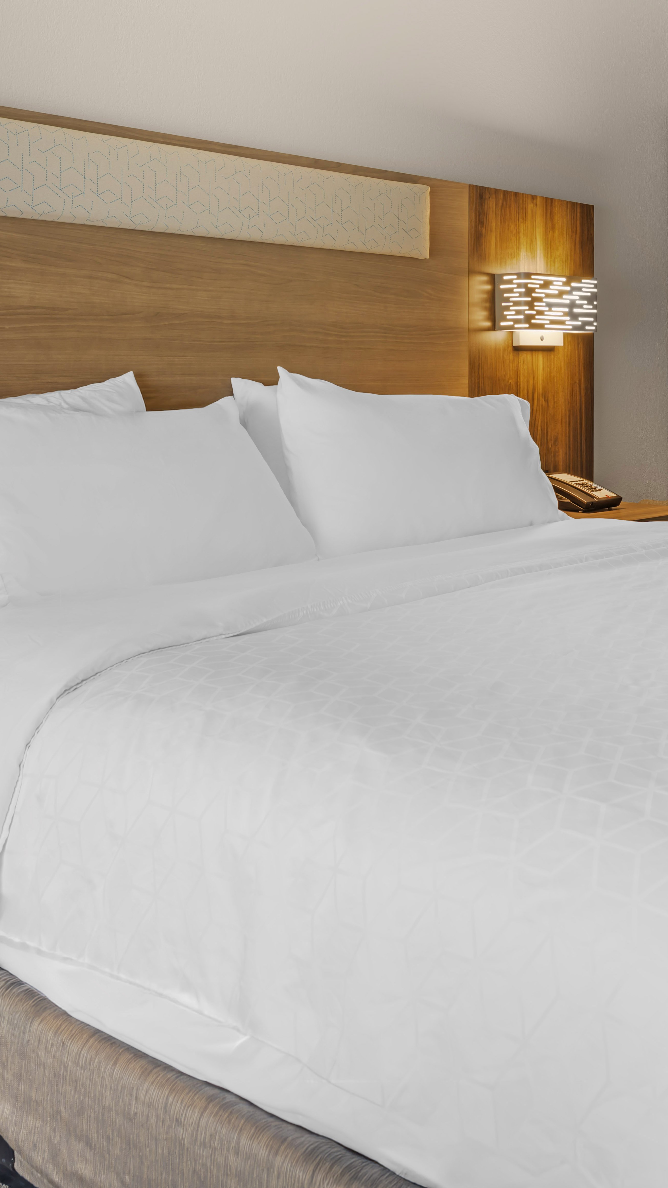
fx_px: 1346
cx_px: 444
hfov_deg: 27.7
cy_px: 375
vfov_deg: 46.7
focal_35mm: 43
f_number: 8
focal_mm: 19.8
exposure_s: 2
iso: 80
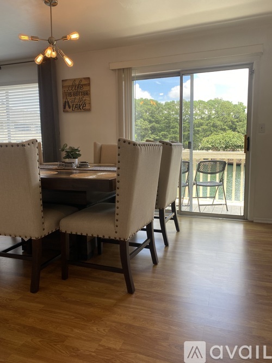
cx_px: 136
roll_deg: +0.7
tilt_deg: -5.4
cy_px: 182
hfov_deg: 53.0
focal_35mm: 26
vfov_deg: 67.3
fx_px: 272
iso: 32
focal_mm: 4.25
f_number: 1.8
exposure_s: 1/194
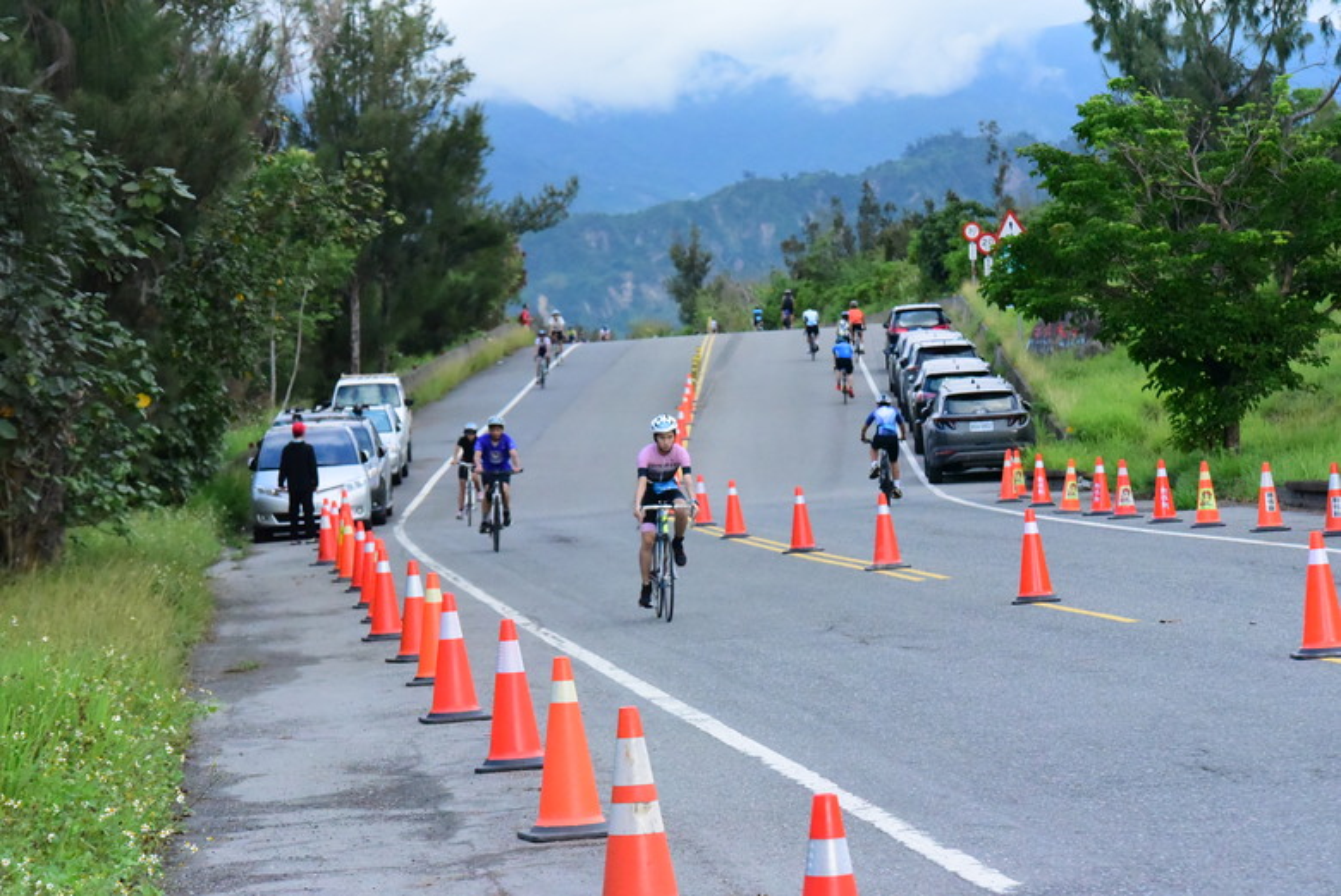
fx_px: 5218
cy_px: 448
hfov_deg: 14.6
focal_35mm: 140
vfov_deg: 9.8
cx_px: 670
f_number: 10
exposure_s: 1/4000
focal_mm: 140
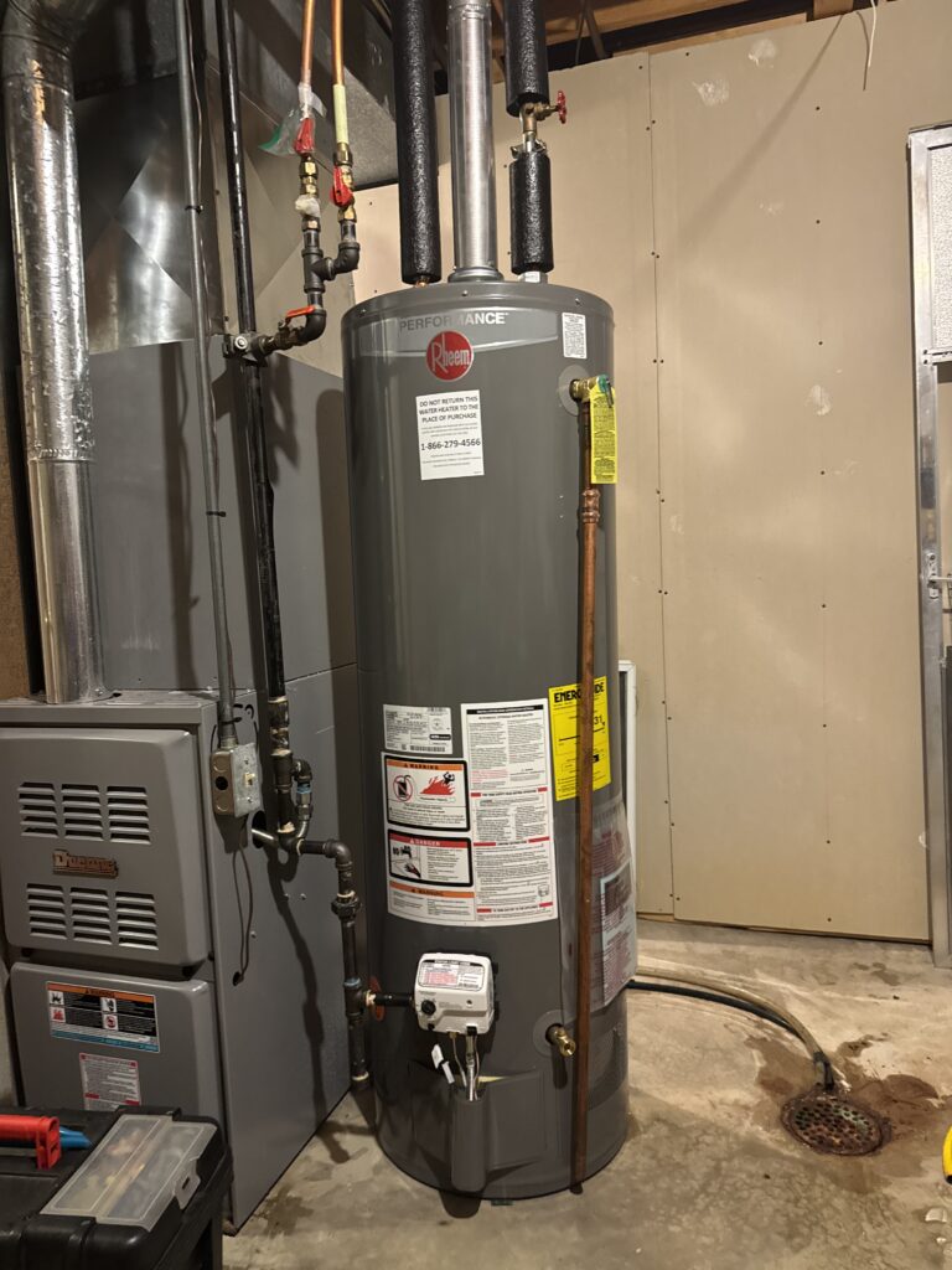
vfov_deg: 71.6
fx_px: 880
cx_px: 476
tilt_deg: -5.3
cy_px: 635
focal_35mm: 24
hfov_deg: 56.8
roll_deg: +3.6
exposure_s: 1/40
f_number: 1.78
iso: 800
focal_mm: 6.76
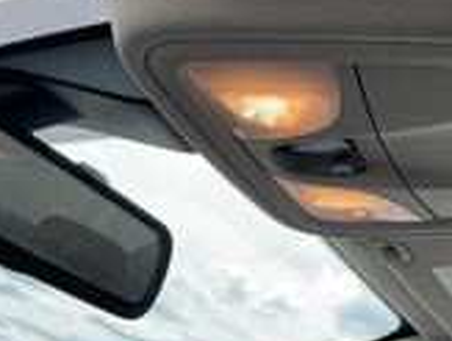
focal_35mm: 71
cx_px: 410
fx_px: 929
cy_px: 130
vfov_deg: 20.8
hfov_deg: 26.4
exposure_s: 1/482
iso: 25
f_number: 1.8
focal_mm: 3
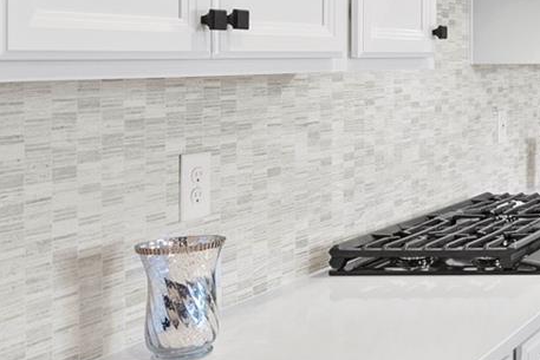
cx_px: 868
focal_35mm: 63
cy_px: 58
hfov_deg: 23.4
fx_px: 945
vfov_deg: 21.3
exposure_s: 1/3
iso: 640
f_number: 8
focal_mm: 18
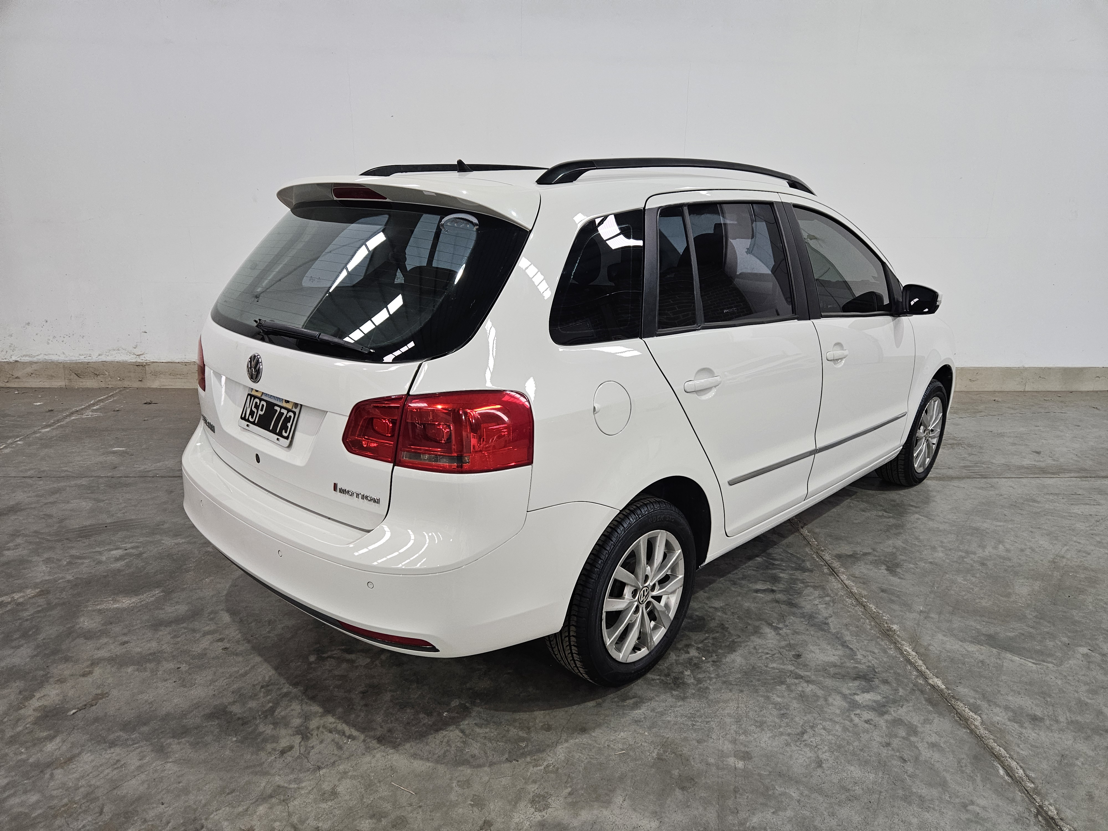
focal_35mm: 23
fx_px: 736
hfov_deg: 73.9
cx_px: 554
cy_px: 416
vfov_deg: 58.9
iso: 400
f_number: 1.8
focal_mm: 5.4
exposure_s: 1/100
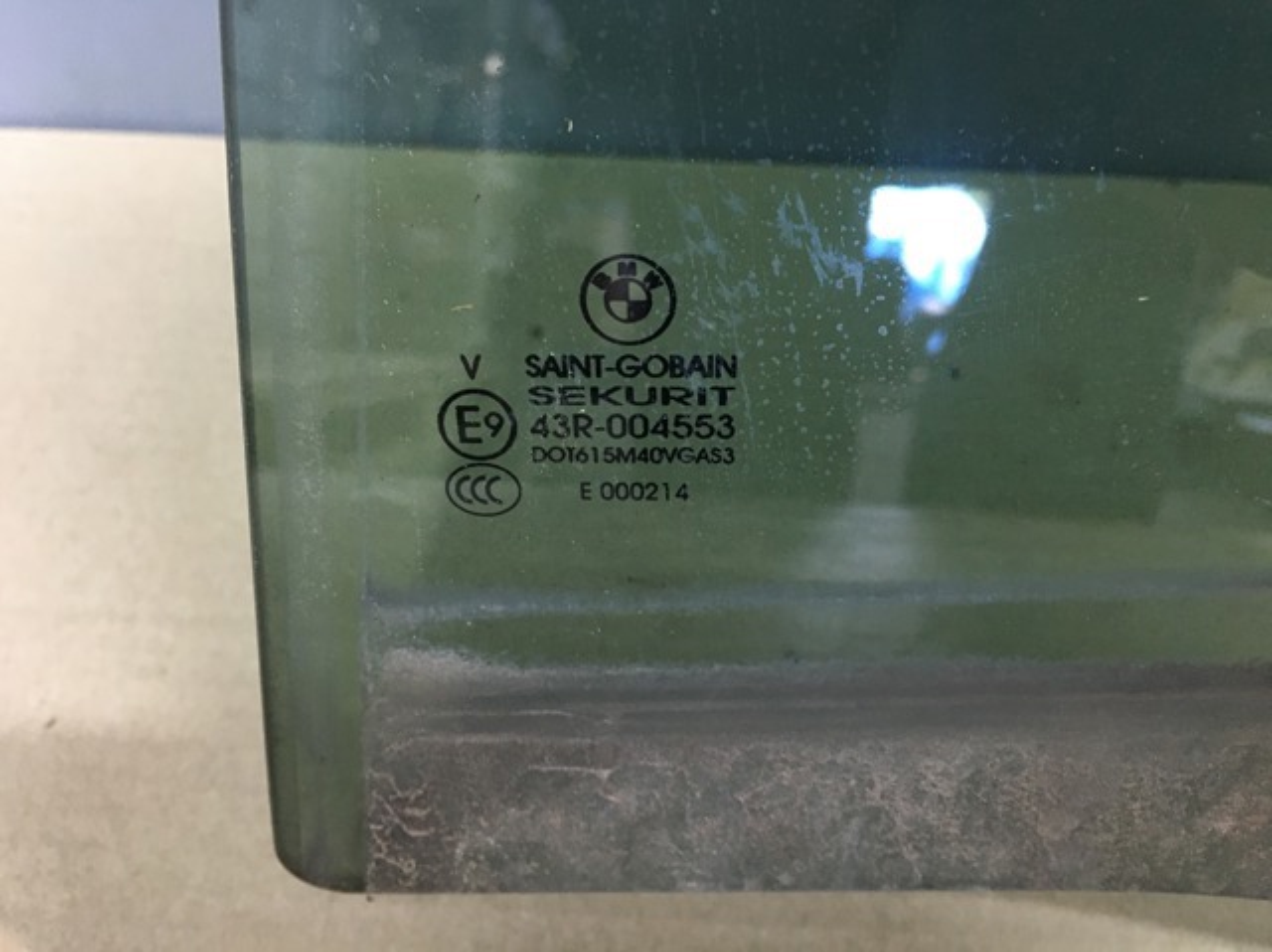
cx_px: 636
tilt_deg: -44.6
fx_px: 1065
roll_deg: -2.9
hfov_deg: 61.7
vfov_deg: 48.2
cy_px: 476
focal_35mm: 29
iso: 250
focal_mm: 4.15
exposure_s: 1/33
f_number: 2.2
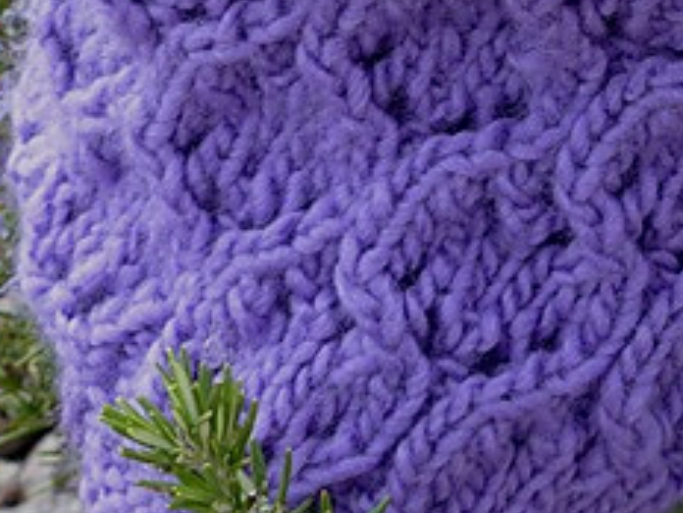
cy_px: -38
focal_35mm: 102
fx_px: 2013
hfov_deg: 18.7
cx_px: 709
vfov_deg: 14.2
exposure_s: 1/320
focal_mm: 6.6
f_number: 2.8
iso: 100
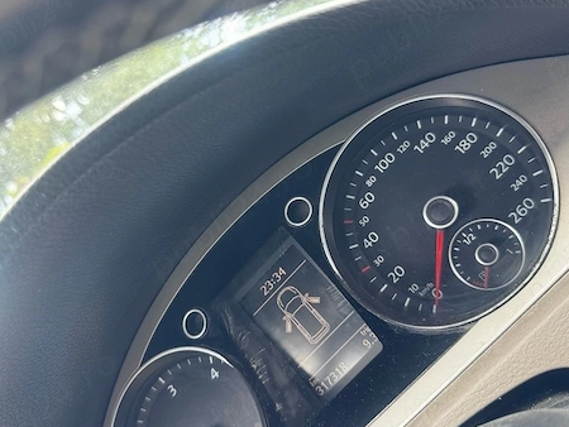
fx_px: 526
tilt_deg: -0.1
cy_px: 224
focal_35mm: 32
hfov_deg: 56.8
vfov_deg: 44.2
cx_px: 282
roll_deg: +40.8
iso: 200
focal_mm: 6.76
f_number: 1.78
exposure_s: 1/121
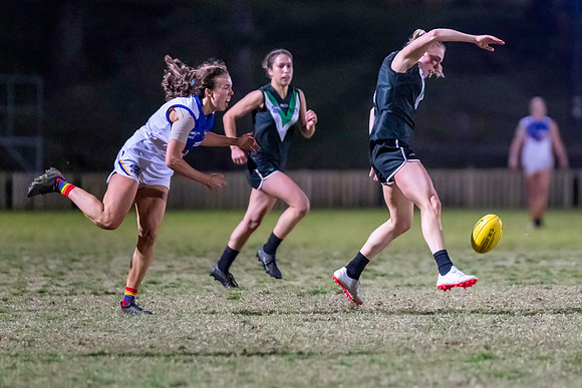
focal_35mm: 470
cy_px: 203
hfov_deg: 4.4
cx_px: 406
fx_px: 7594
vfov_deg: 2.9
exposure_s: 1/1000
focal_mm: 300
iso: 10000
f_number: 2.8
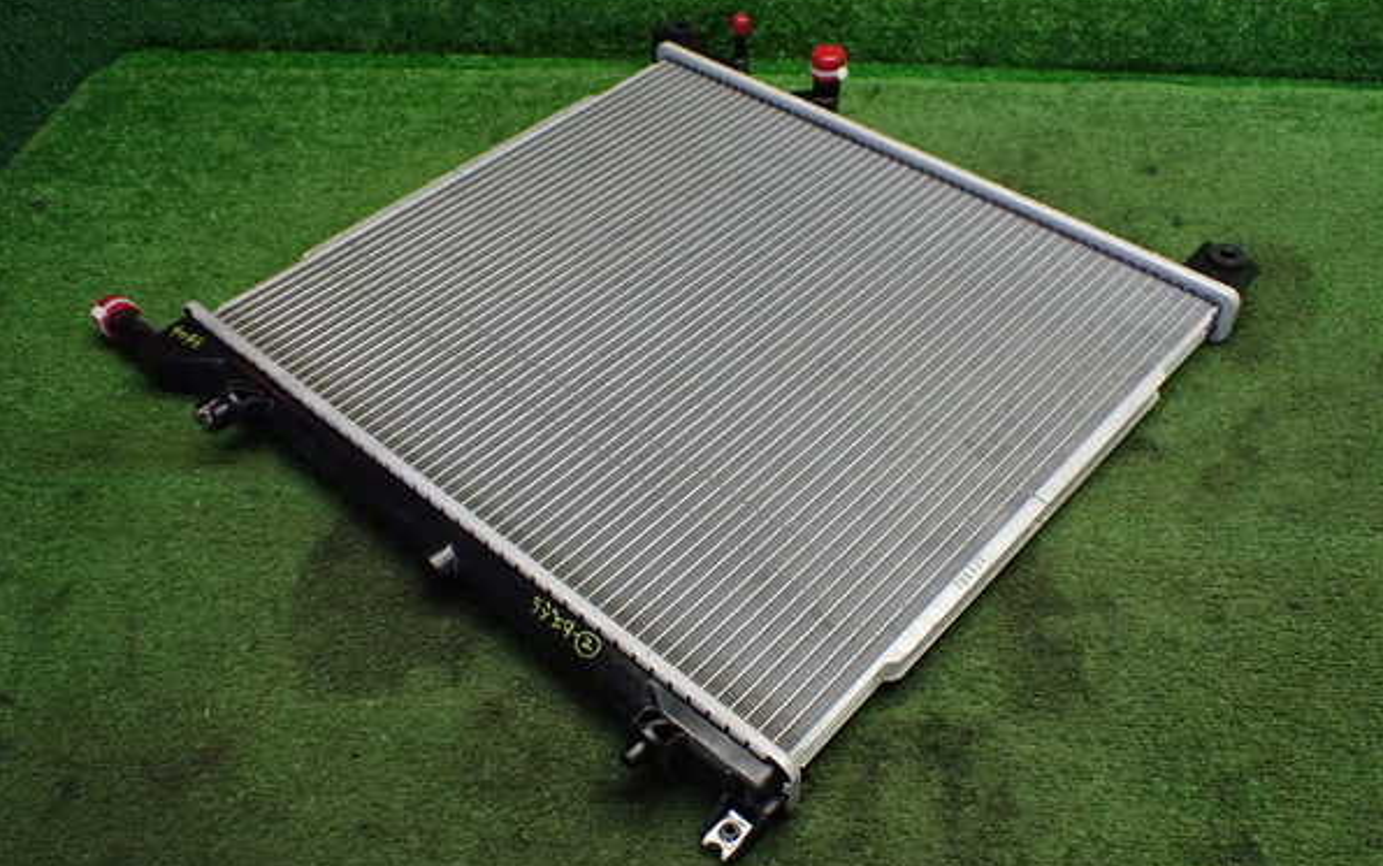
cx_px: 692
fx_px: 1207
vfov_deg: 39.5
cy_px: 450
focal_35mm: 32
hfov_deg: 59.6
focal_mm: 5.4
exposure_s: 1/125
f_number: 2.3
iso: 400
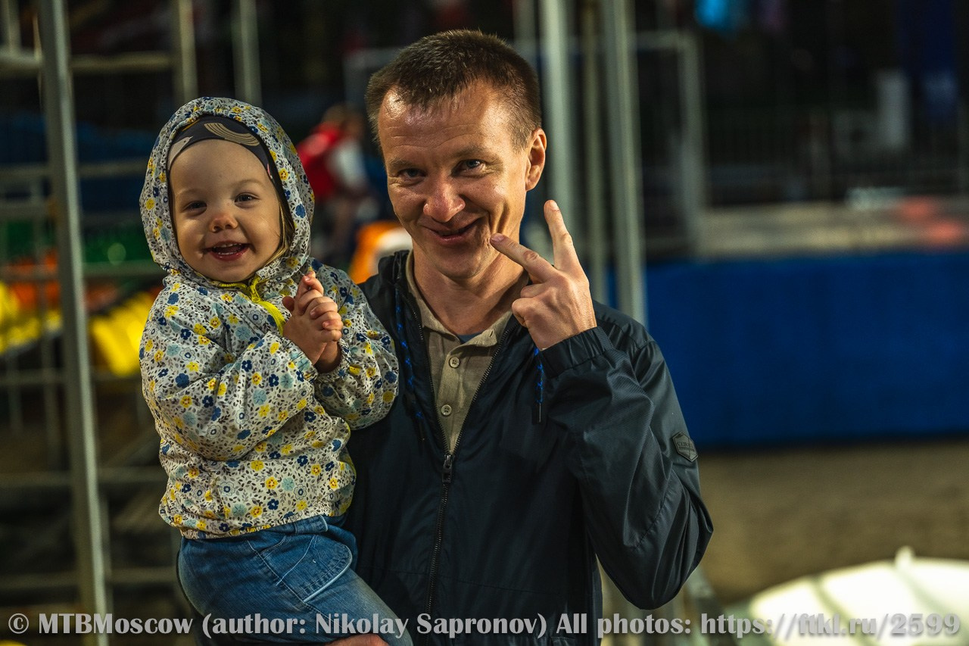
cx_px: 484
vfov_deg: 16.6
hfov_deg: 24.8
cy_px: 323
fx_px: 2207
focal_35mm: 82
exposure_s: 1/640
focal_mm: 82
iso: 1250
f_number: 2.8
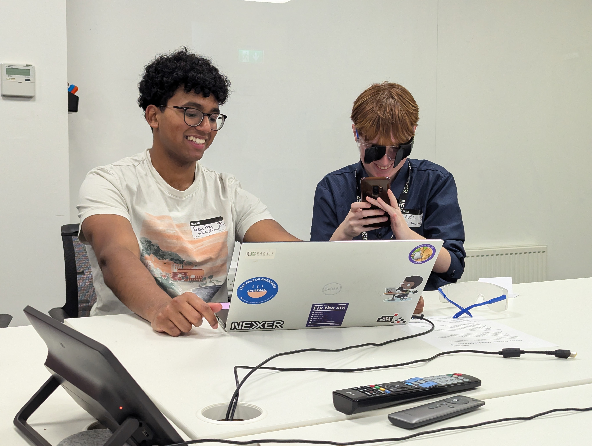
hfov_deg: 39.6
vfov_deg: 30.3
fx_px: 822
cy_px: 223
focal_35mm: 48
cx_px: 296
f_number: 1.85
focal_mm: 6.81
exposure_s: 1/99.9
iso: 242
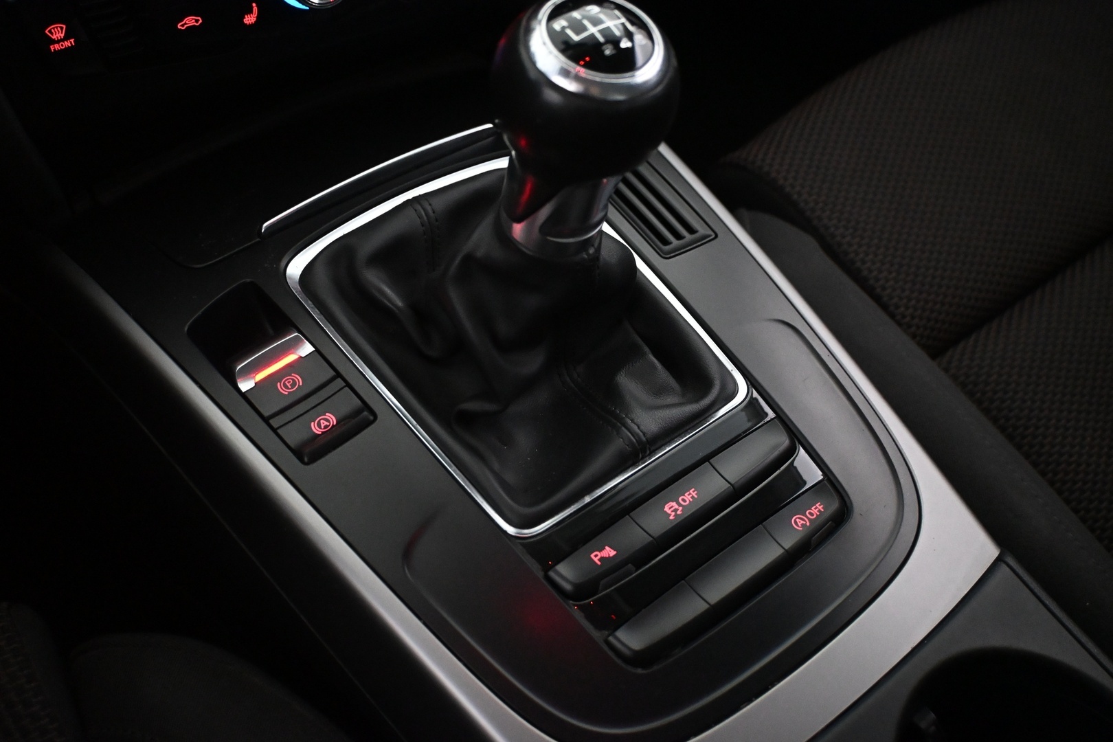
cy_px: 371
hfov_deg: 55.1
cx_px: 556
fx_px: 1067
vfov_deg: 38.4
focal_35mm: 34
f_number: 4.2
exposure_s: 1/60
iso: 5600
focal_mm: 23
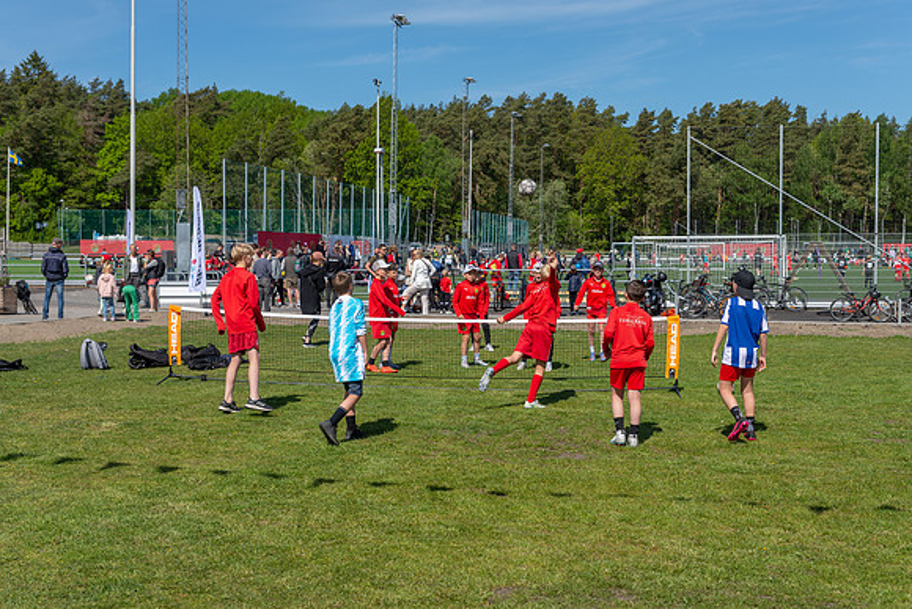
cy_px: 304
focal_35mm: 46
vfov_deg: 29.3
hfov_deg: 42.8
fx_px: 1162
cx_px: 456
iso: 100
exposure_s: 1/800
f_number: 4
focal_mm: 44
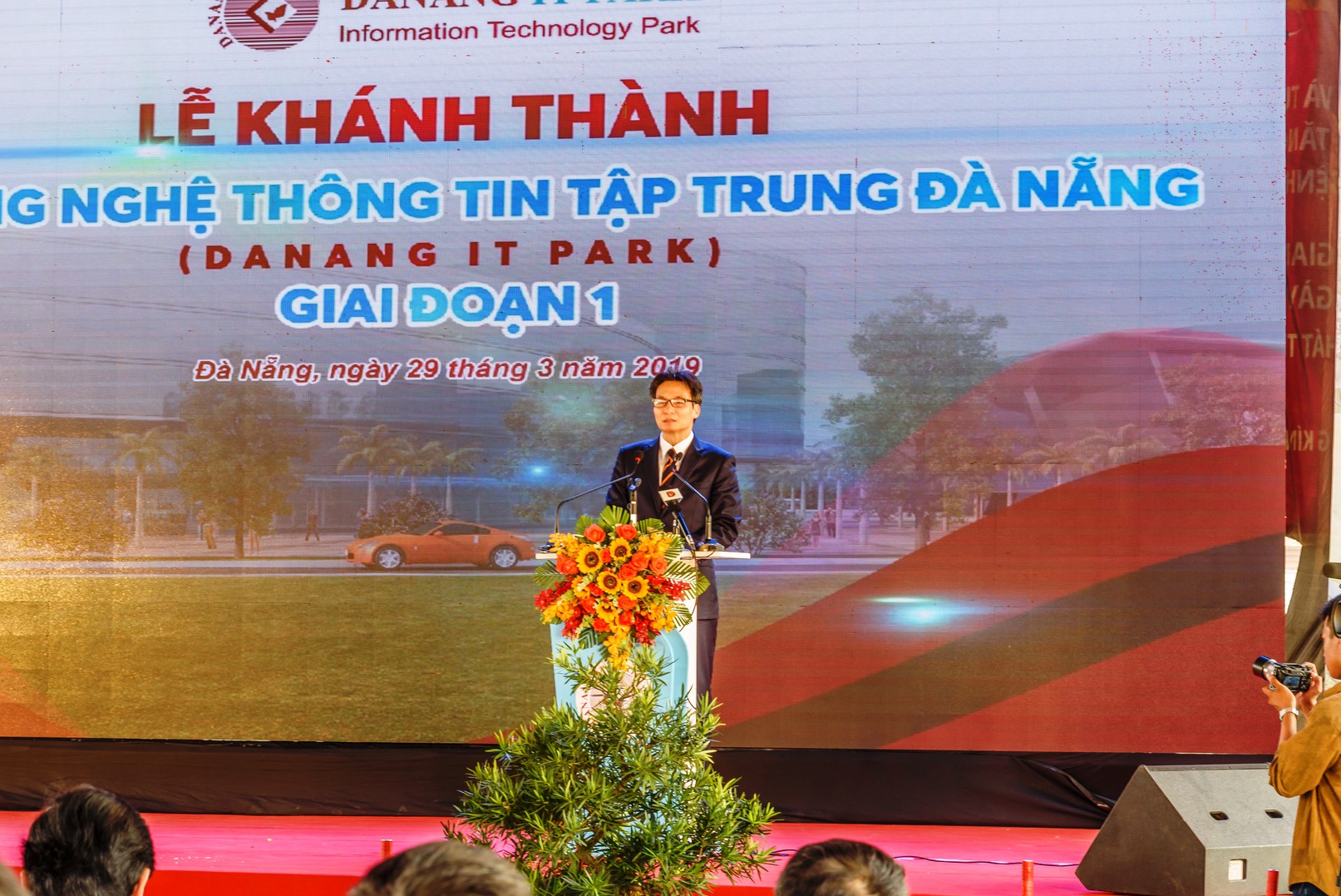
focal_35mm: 93
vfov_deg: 14.7
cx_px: 534
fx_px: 3466
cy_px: 504
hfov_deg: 21.9
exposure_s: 1/20
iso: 200
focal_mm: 75
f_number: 8
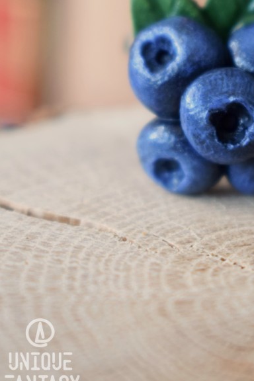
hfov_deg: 8.3
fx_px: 1746
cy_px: 52
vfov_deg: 12.4
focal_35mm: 165
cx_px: 243
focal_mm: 55
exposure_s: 1/60
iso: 720
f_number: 5.6
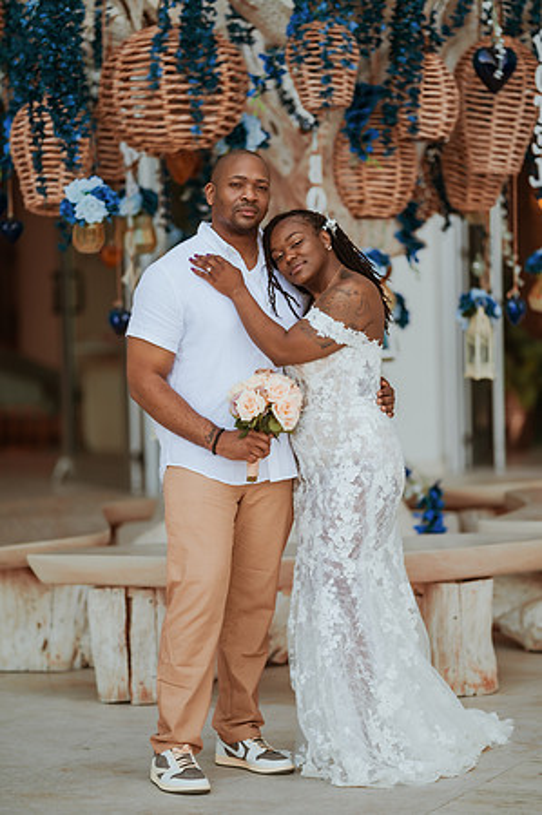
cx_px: 271
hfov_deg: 10.1
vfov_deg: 15.2
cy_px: 408
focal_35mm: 135
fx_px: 3056
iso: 125
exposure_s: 1/400
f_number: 1.8
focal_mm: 135
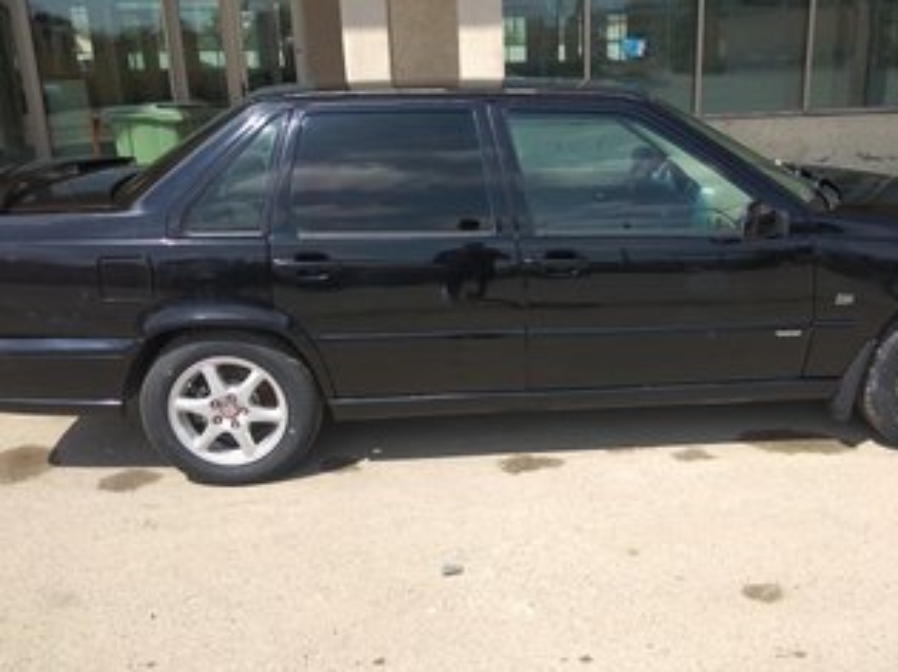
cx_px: 525
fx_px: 856
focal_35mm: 33
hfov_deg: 55.1
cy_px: 333
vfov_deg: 42.9
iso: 100
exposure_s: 1/1024
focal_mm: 3.6
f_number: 1.8
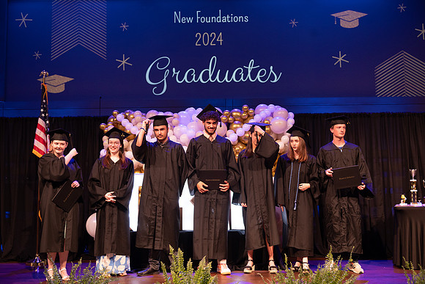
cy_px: 142
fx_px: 520
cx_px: 212
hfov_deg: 44.5
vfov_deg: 30.5
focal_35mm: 44
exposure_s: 1/200
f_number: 4
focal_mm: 44
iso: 1600
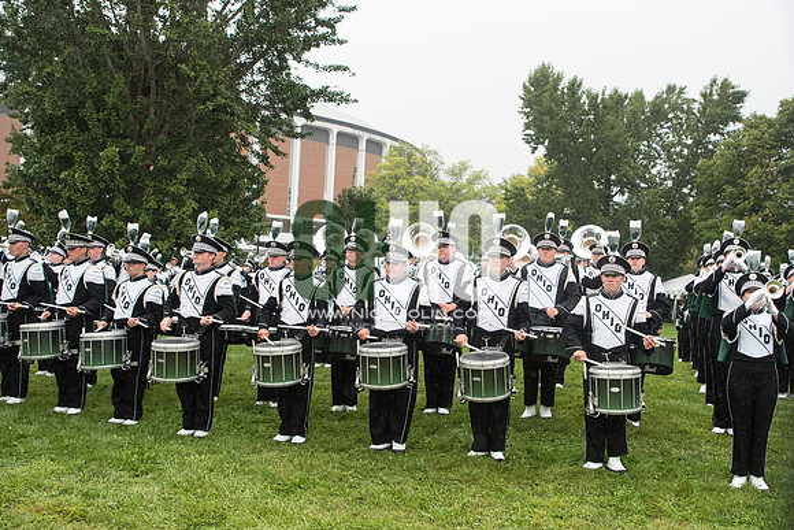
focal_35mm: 32
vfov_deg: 41.4
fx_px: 702
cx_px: 462
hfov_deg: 58.7
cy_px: 271
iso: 1600
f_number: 3.5
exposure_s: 1/1600
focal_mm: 24
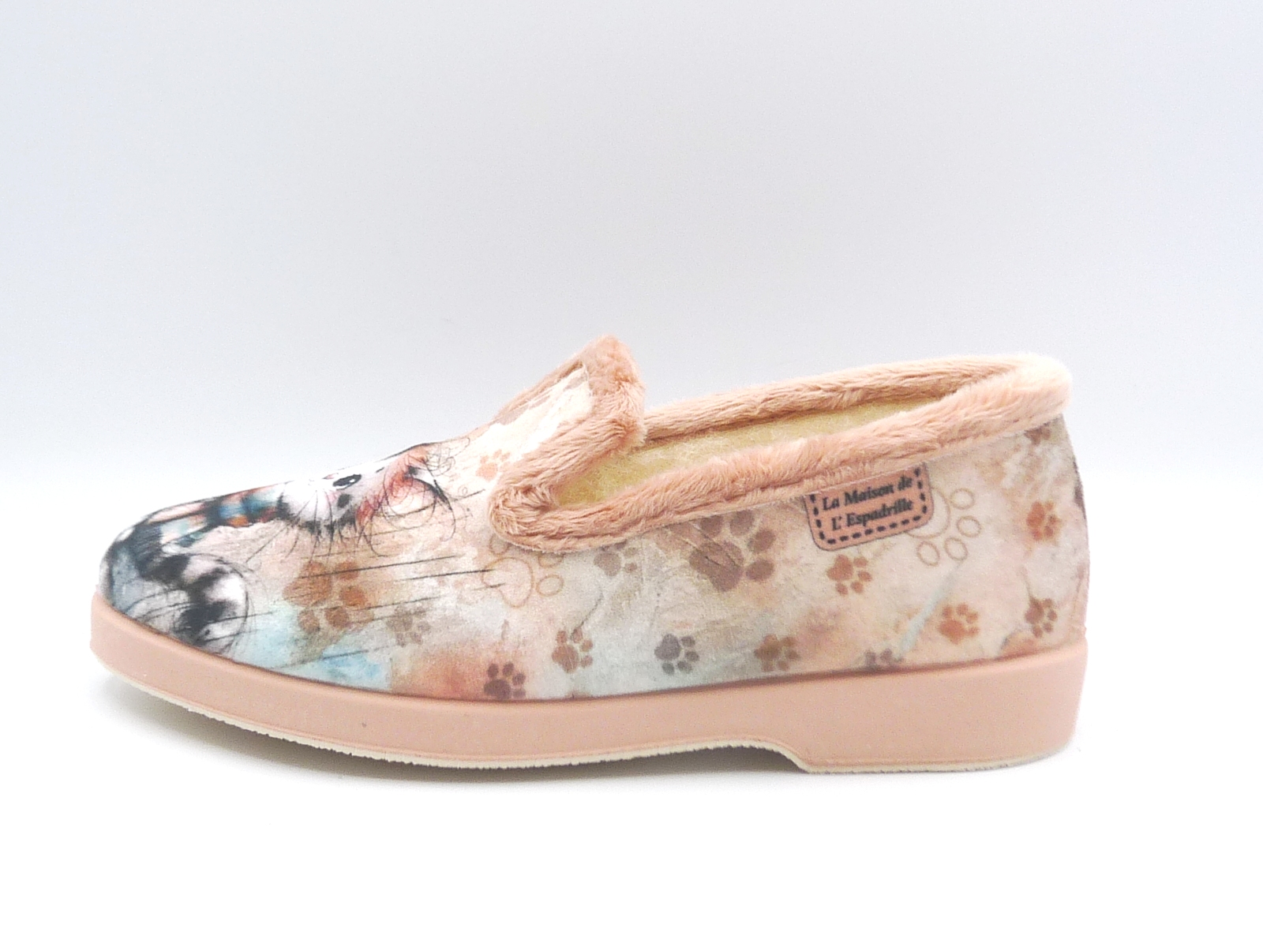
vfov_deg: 30.3
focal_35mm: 48
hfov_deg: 39.7
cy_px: 474
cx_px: 632
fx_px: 1751
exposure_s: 1/200
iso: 100
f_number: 4.5
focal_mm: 4.8
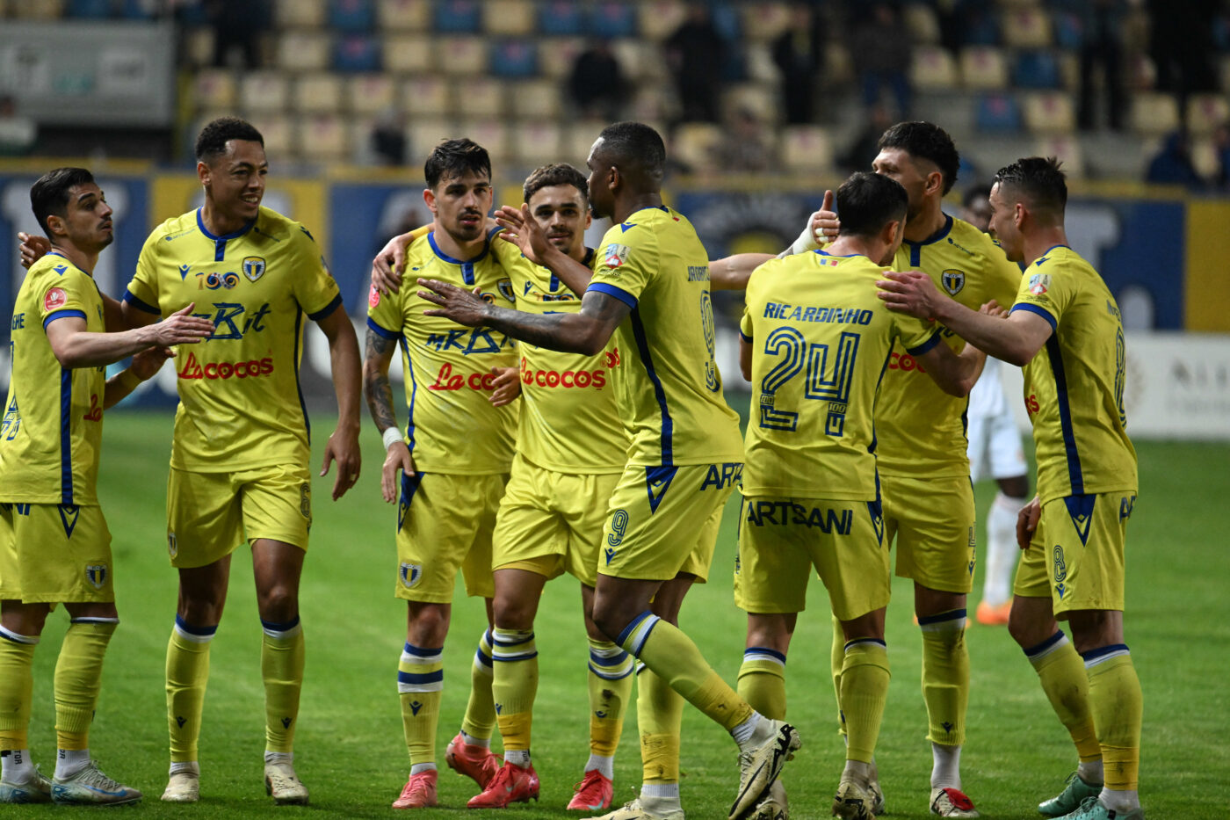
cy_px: 410
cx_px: 615
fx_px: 13664
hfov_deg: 5.2
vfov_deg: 3.4
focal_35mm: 400
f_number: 4.5
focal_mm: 400
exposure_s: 1/800
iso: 5000
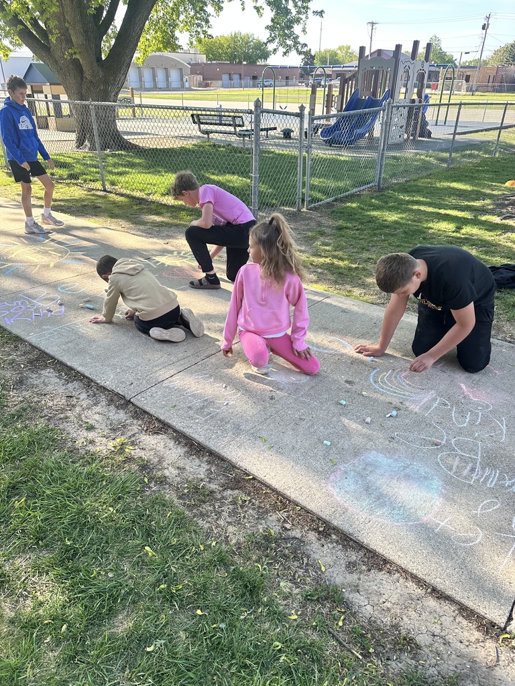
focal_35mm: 24
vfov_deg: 71.6
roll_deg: -1.6
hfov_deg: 56.8
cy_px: 343
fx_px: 476
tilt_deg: -27.8
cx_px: 258
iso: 80
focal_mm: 6.86
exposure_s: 1/564
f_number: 1.78
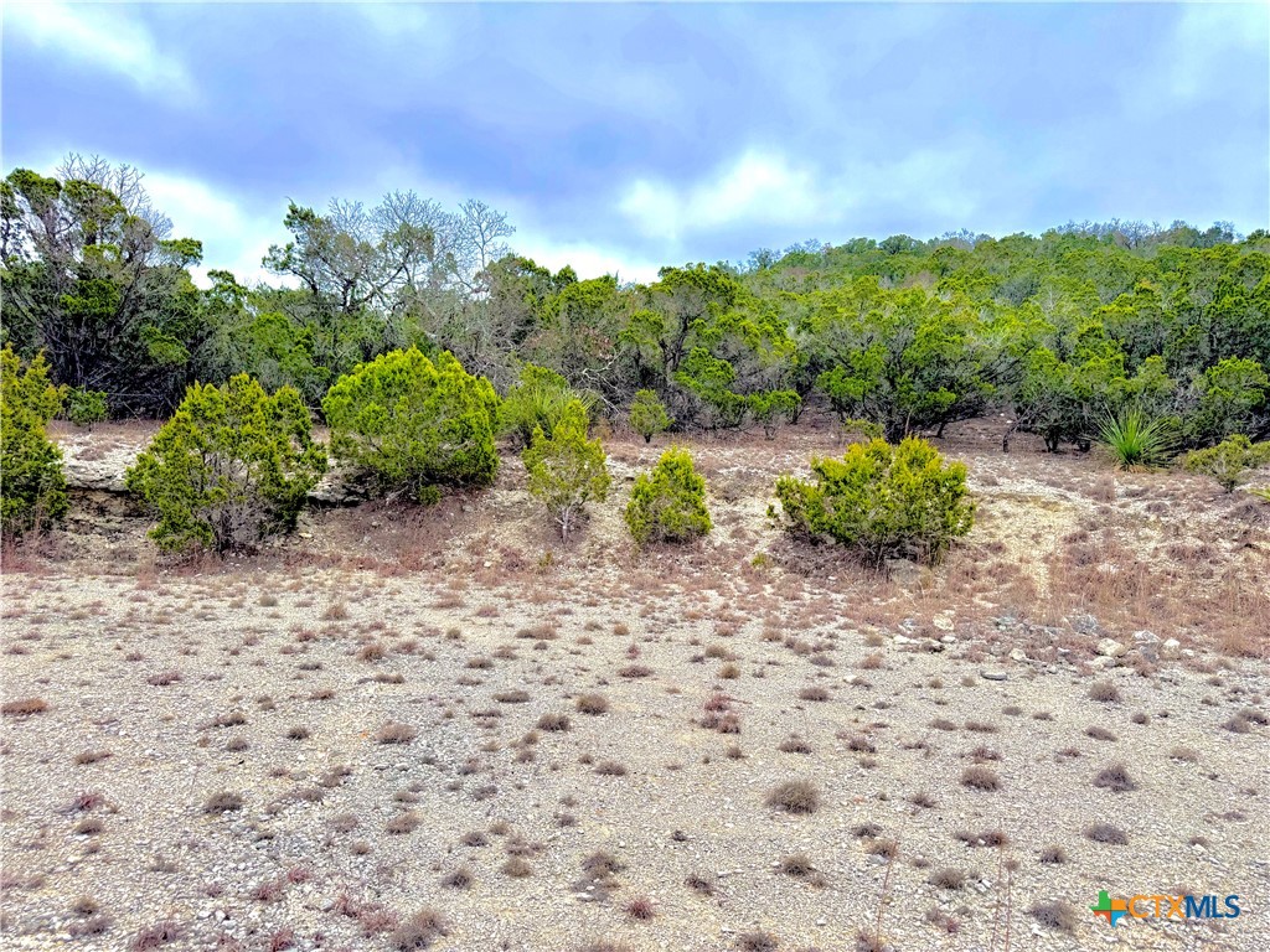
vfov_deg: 56.8
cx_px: 635
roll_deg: -3.1
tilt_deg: +1.1
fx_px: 881
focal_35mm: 24
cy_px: 476
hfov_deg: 71.6
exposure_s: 1/1560
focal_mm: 6.76
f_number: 1.78
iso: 80
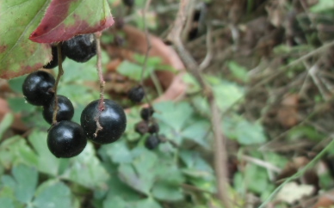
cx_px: 62
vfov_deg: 30.5
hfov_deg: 44.7
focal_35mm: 42
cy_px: 119
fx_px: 382
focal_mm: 4.24
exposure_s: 1/80
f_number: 3
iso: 100
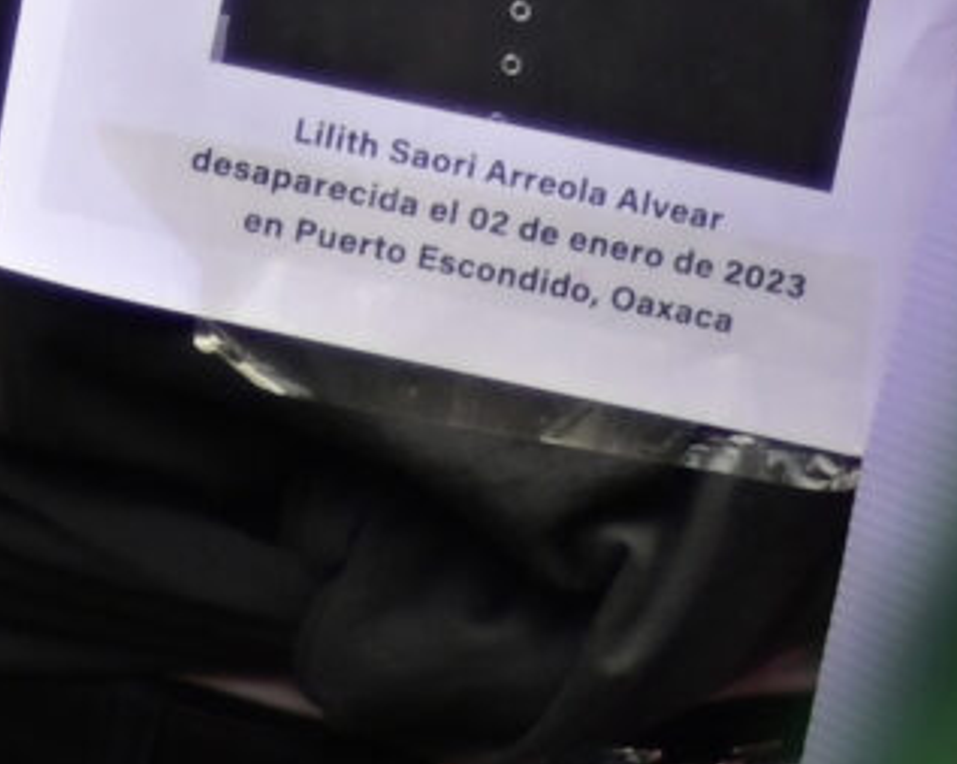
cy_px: -1255
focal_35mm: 379
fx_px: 10725
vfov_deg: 4.0
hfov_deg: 5.1
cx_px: -15
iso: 100
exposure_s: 1/4000
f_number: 1.4
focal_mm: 50
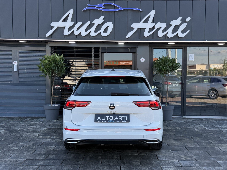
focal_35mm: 48
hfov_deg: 39.7
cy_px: 85
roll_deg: -0.4
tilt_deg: -1.2
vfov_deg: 30.3
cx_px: 114
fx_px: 315
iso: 64
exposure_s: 1/631
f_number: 1.78
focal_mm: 6.76
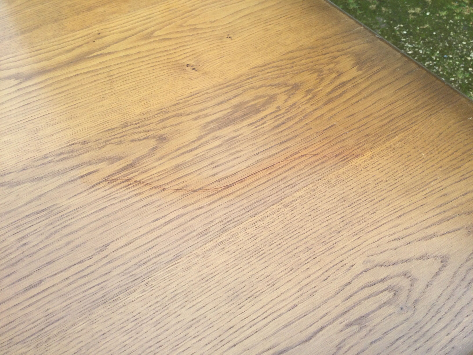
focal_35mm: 31
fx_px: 424
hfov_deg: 58.4
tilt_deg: -51.8
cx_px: 236
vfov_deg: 45.4
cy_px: 178
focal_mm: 3.3
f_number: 2.4
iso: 25
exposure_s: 1/145
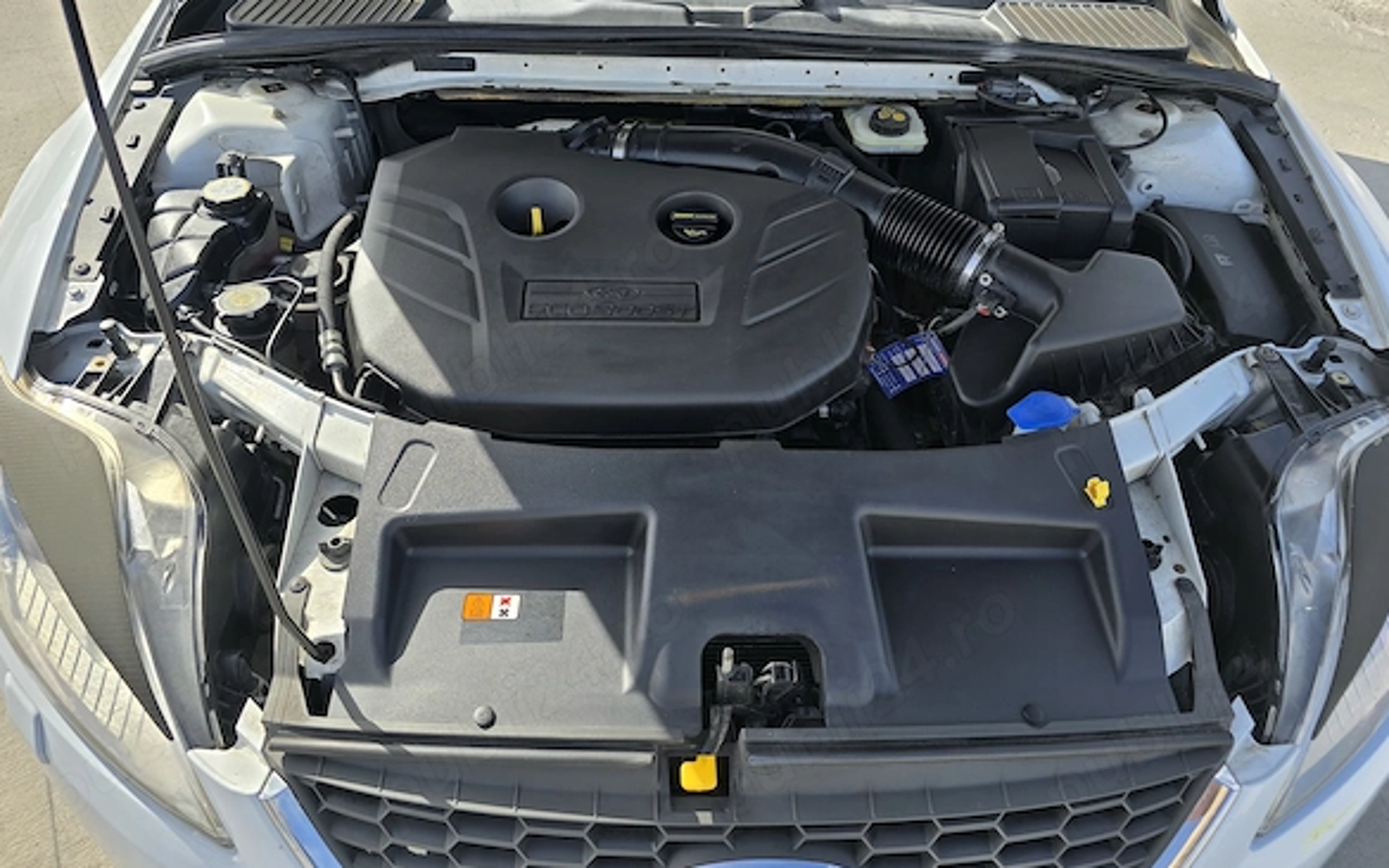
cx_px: 696
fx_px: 947
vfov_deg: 49.1
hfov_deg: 72.5
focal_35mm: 25
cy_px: 368
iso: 12
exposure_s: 1/483
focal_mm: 6.3
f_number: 1.7
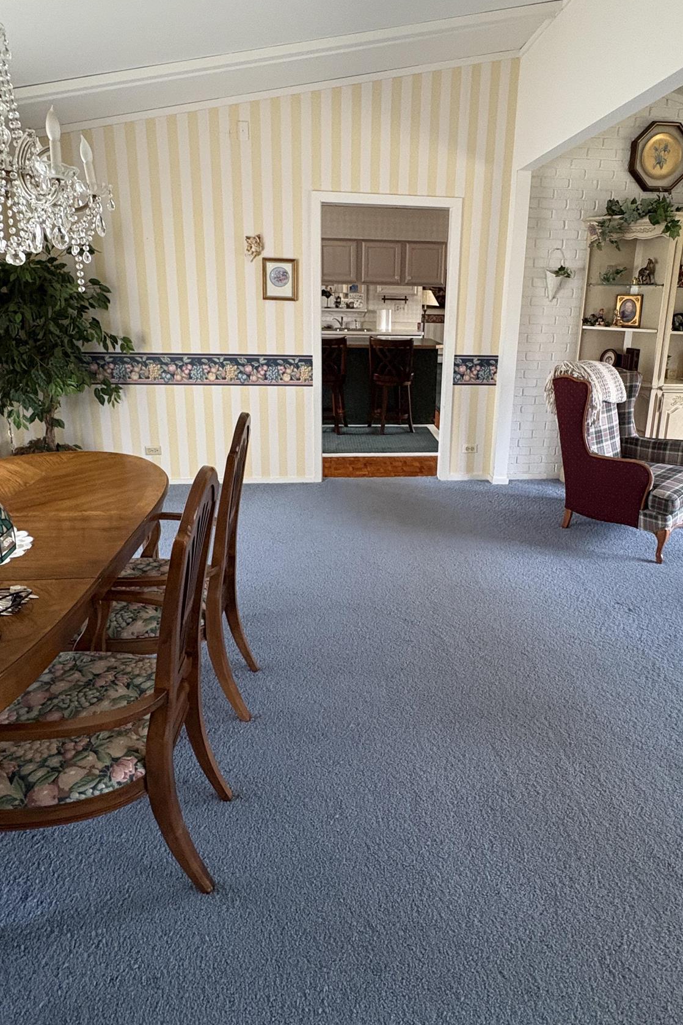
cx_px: 391
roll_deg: -1.6
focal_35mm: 20
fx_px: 569
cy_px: 433
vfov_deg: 83.4
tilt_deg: -13.5
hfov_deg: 61.7
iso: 400
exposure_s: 1/60
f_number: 2.2
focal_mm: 2.22
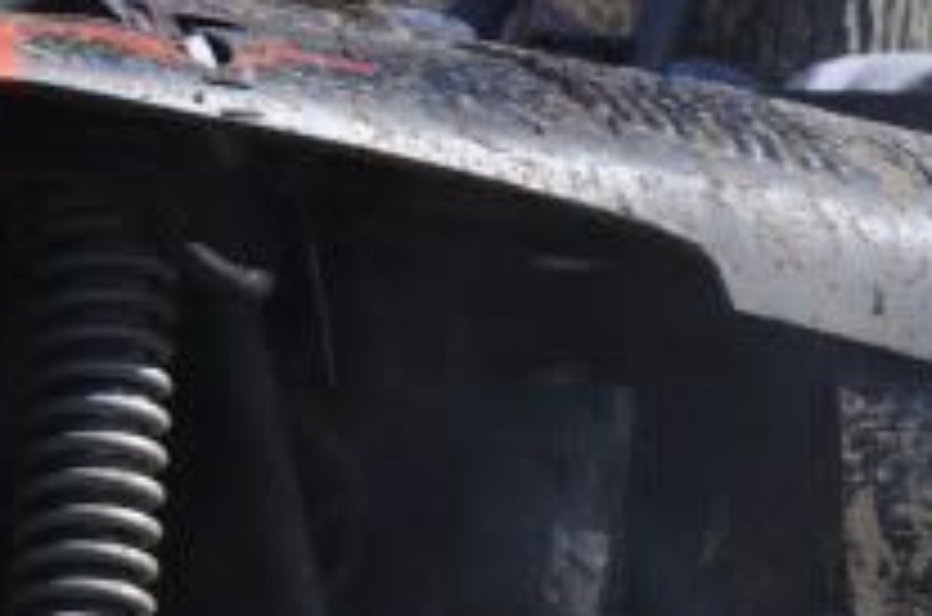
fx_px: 13431
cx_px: 1670
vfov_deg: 2.6
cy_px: 1124
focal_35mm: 520
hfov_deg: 3.9
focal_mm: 70
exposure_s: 1/250
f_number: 8
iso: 200
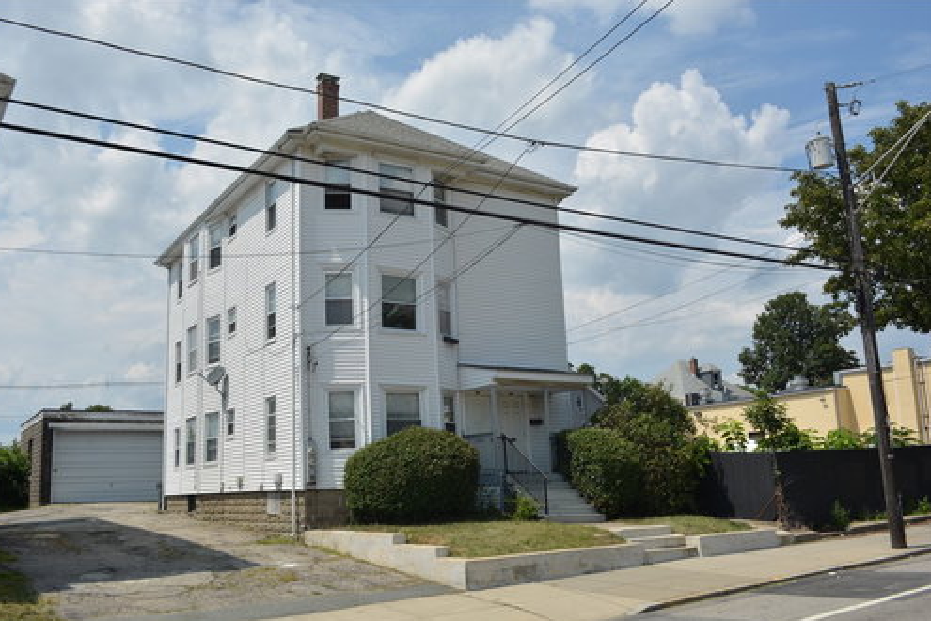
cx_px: 459
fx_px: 802
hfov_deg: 60.3
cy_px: 319
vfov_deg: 42.3
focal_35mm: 31
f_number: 8
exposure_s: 1/400
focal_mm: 20
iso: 100
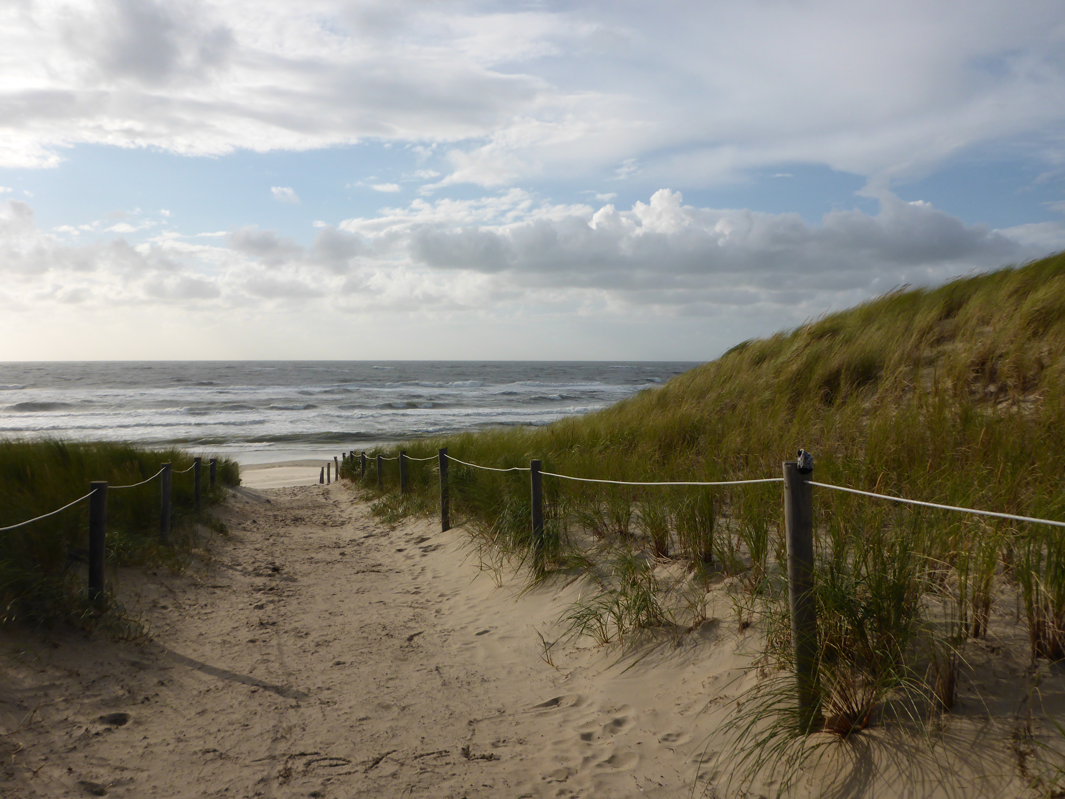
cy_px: 400
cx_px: 532
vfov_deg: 49.7
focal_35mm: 28
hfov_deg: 63.4
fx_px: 861
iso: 100
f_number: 10
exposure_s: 1/200
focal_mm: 4.9
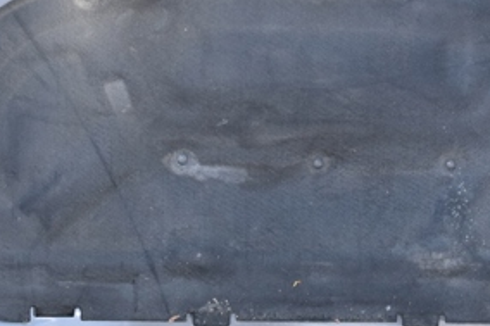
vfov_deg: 16.8
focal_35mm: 81
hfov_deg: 25.1
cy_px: 171
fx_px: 1102
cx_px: 274
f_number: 8
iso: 800
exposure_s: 1/200
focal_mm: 24
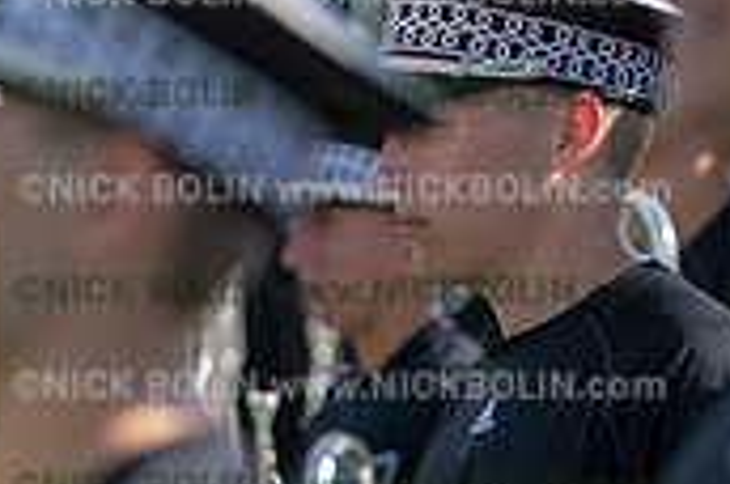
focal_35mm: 378
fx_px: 7651
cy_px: 386
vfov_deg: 3.6
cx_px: -327
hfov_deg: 5.4
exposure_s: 1/2000
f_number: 2.8
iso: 160
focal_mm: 112
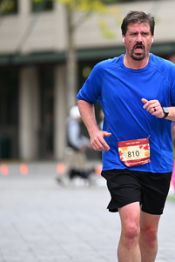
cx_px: 140
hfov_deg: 3.8
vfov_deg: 5.6
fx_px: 2665
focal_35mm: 366
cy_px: 104
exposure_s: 1/2000
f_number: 2.8
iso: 640
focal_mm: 200
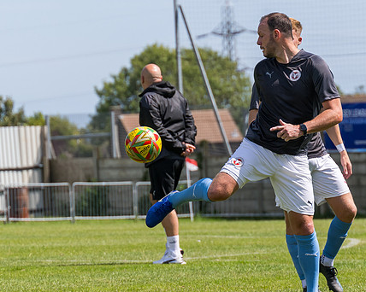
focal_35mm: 369
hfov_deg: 5.2
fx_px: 3995
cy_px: 113
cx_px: 326
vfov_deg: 4.2
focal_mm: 115
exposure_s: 1/1600
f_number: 4
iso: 125
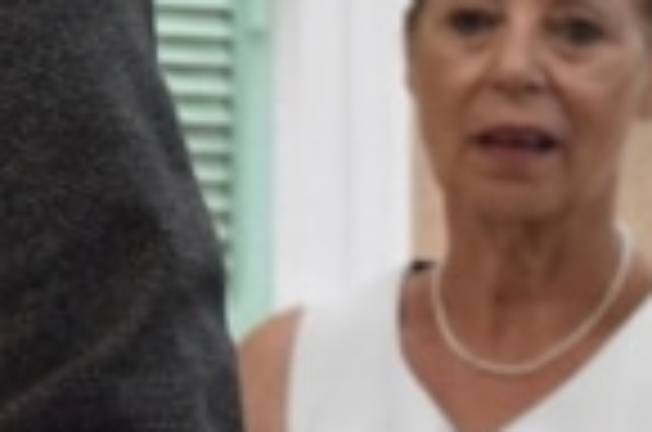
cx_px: -423
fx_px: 6182
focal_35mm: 342
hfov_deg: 6.0
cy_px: -328
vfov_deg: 4.0
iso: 12800
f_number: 11
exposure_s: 1/500
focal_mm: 55
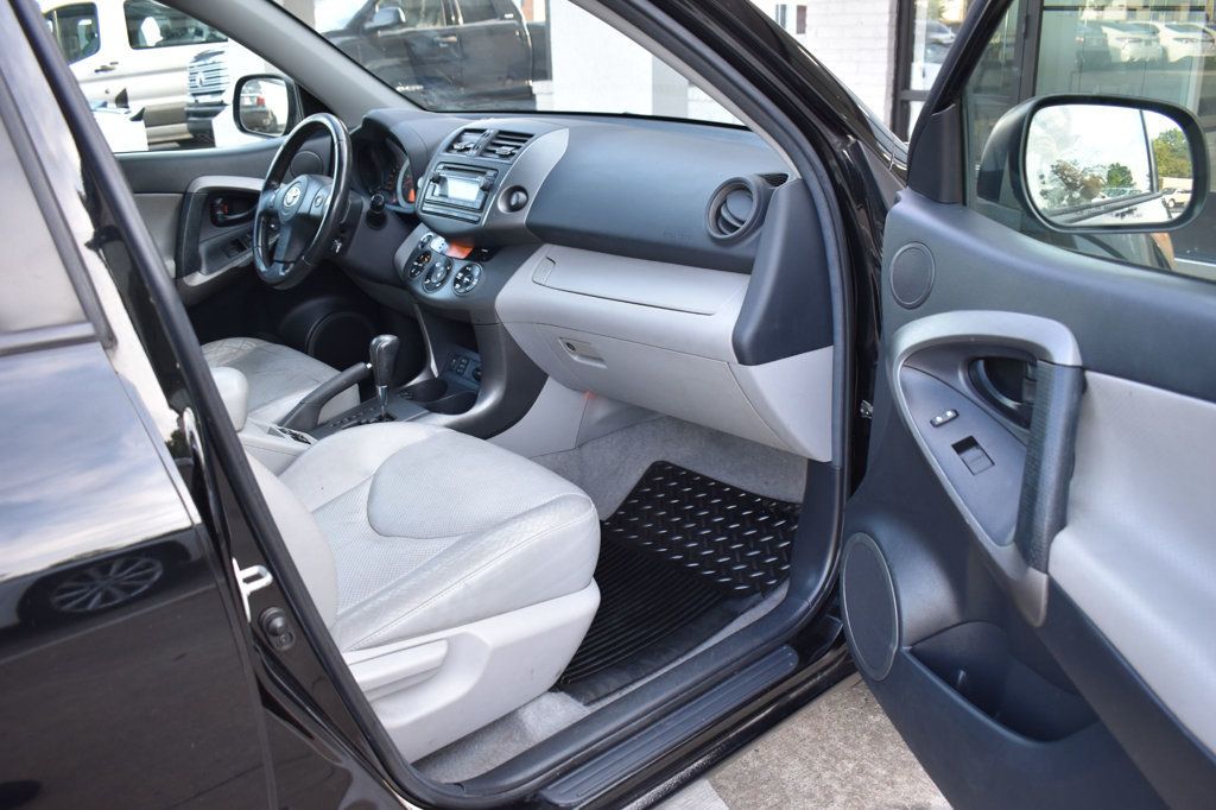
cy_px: 405
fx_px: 1013
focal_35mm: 30
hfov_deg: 61.9
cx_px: 608
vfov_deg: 43.6
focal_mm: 20
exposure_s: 1/80
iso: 400
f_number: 4.5
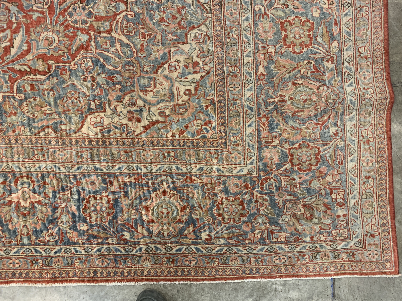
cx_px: 201
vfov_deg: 53.1
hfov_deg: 67.3
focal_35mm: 26
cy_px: 150
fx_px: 302
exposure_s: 1/60
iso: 200
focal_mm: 4.25
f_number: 1.8
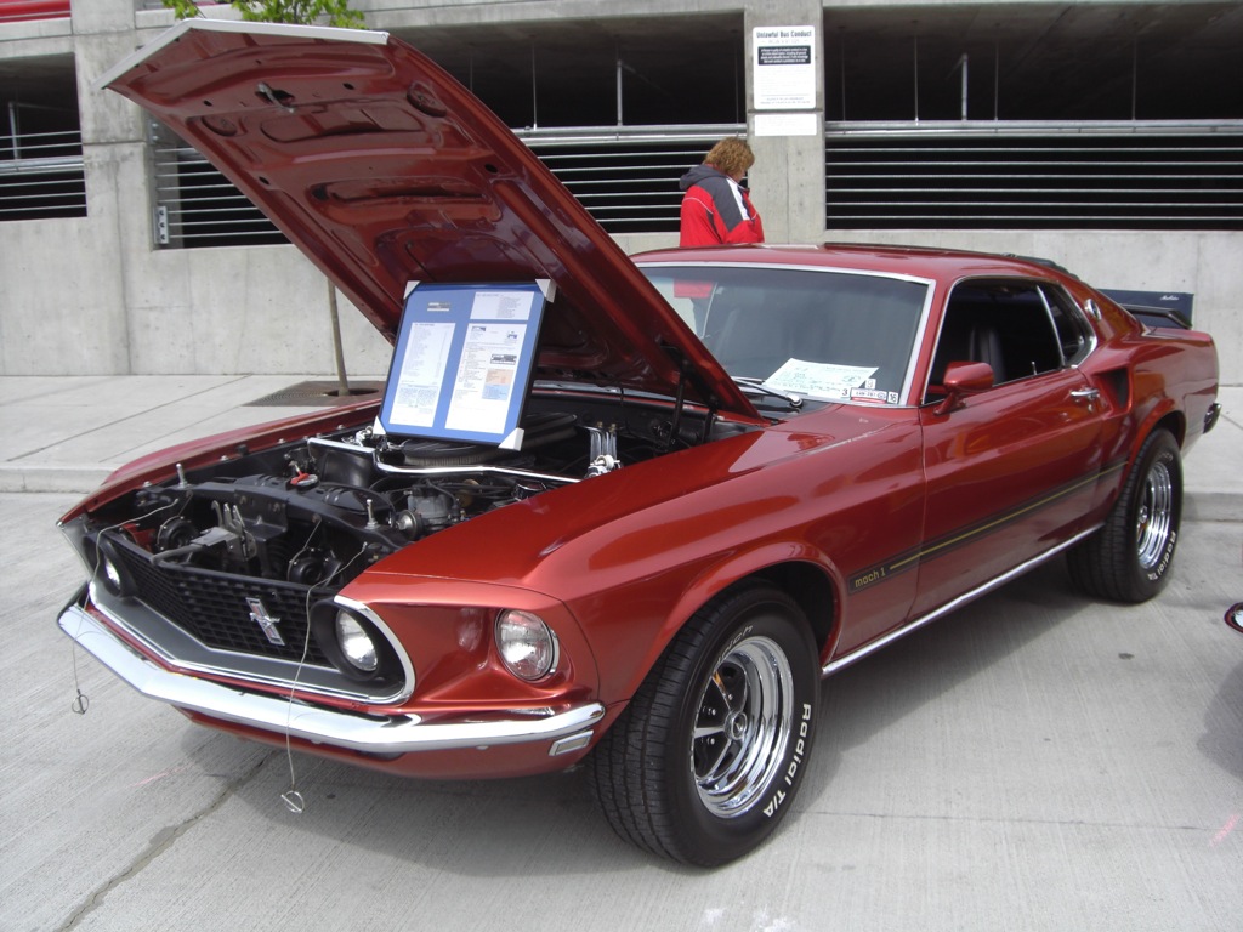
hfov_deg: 49.0
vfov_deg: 37.7
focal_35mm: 38
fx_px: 1365
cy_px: 466
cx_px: 622
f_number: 8
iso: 64
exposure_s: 1/125
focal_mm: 6.2
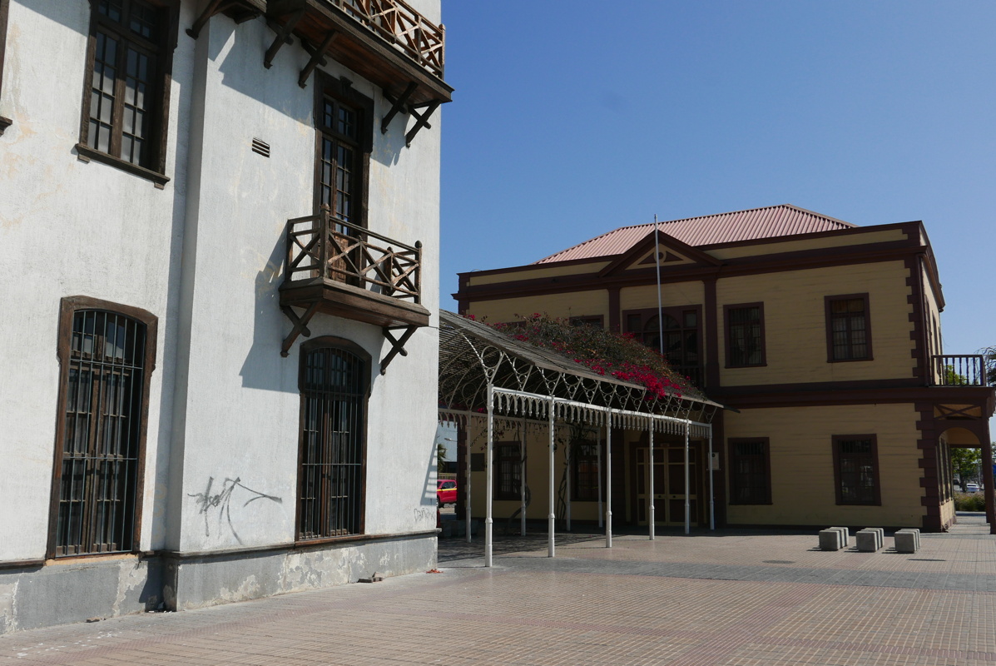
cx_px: 498
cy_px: 333
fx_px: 914
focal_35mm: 33
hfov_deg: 57.2
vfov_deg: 40.0
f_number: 5.6
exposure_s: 1/1300
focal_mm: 14.9
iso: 200
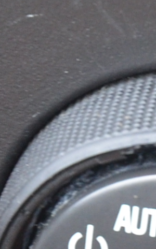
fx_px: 4156
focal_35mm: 610
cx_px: 333
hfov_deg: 2.1
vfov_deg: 3.4
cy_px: 285
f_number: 4.5
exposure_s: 1/60
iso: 800
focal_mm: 52
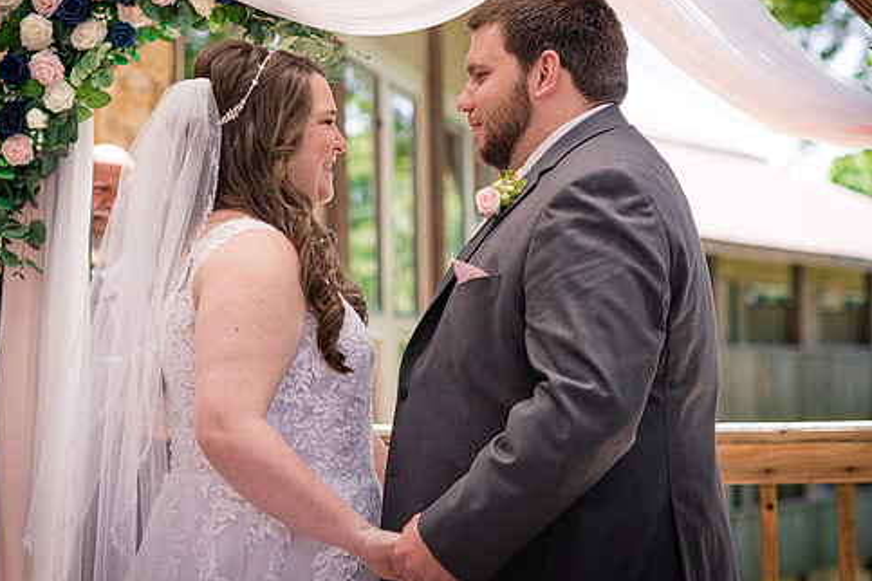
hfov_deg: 20.0
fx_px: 2470
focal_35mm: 102
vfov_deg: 13.4
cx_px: 415
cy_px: 241
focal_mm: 85
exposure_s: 1/800
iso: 400
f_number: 3.5
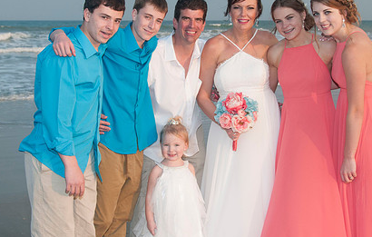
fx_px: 775
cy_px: 77
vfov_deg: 17.3
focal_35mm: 76
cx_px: 197
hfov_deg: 27.0
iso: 100
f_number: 5.6
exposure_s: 1/250
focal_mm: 28
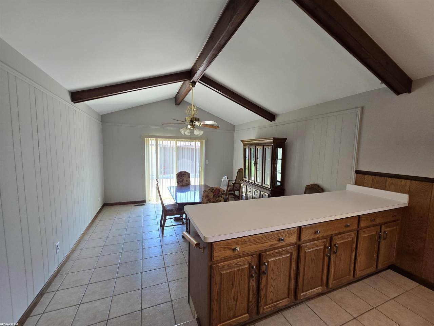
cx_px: 217
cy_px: 163
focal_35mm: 13
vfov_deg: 89.9
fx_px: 163
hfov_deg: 106.2
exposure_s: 1/60
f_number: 2.2
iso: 80
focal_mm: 2.2
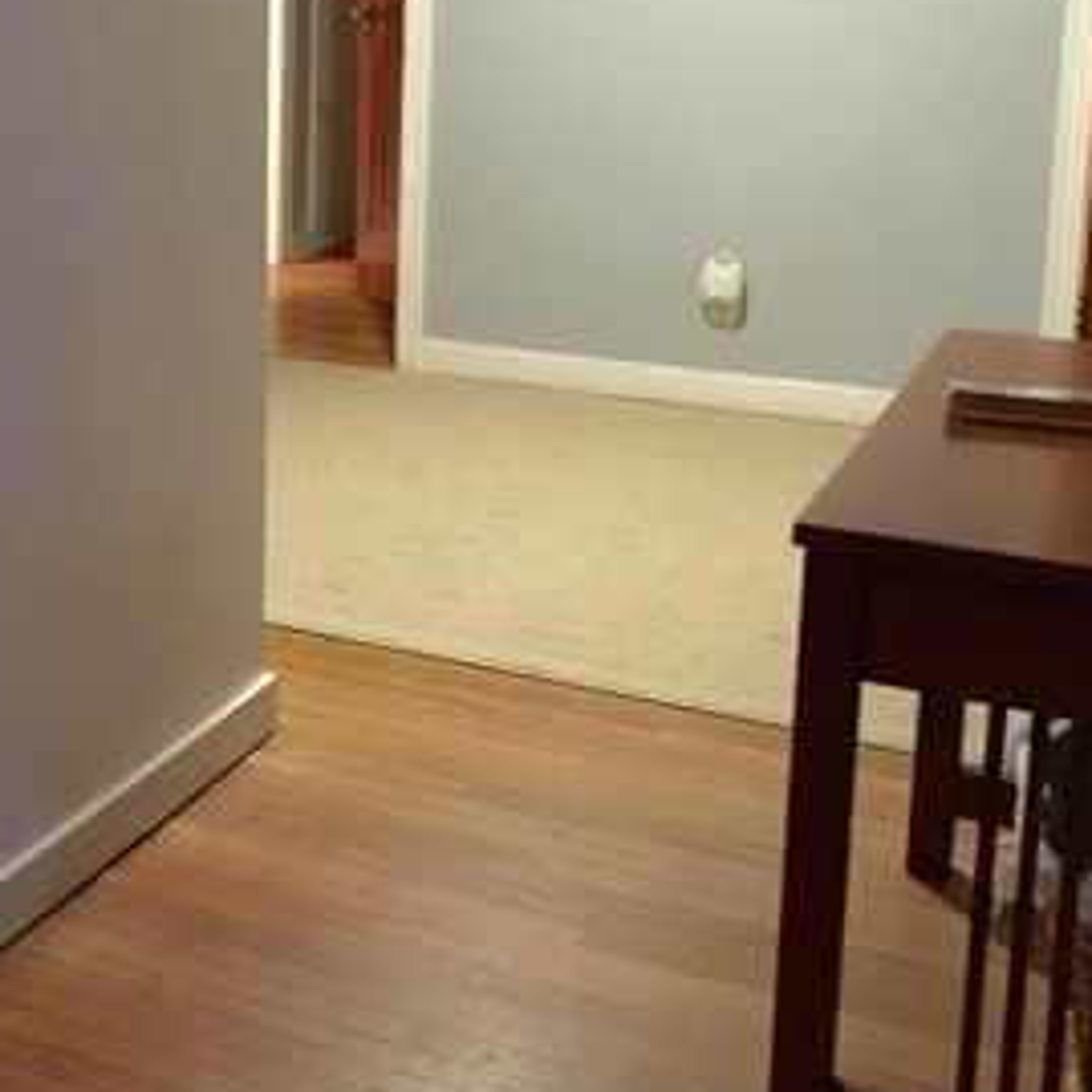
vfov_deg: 27.8
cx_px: 0
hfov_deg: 26.6
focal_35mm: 61
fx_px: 2177
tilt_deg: -11.0
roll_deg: +0.9
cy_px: 296
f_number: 2.2
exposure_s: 1/15
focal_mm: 4.15
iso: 320
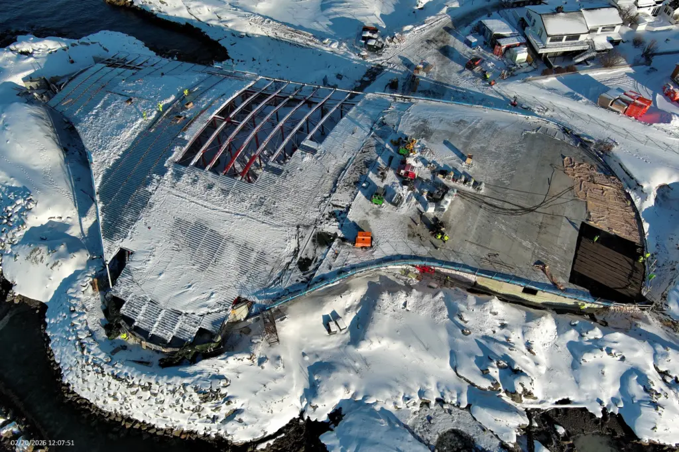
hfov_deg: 63.7
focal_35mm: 29
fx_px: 547
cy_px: 226
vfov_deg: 44.9
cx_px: 340
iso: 100
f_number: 2.8
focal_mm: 10.57
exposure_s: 1/344
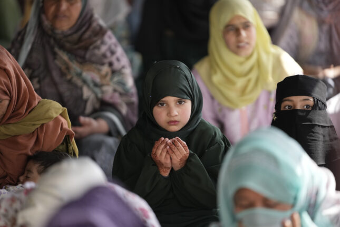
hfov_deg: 10.3
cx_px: 170
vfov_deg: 6.9
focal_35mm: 200
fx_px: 1889
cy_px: 114
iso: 800
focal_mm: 200
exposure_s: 1/2000
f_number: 2.8
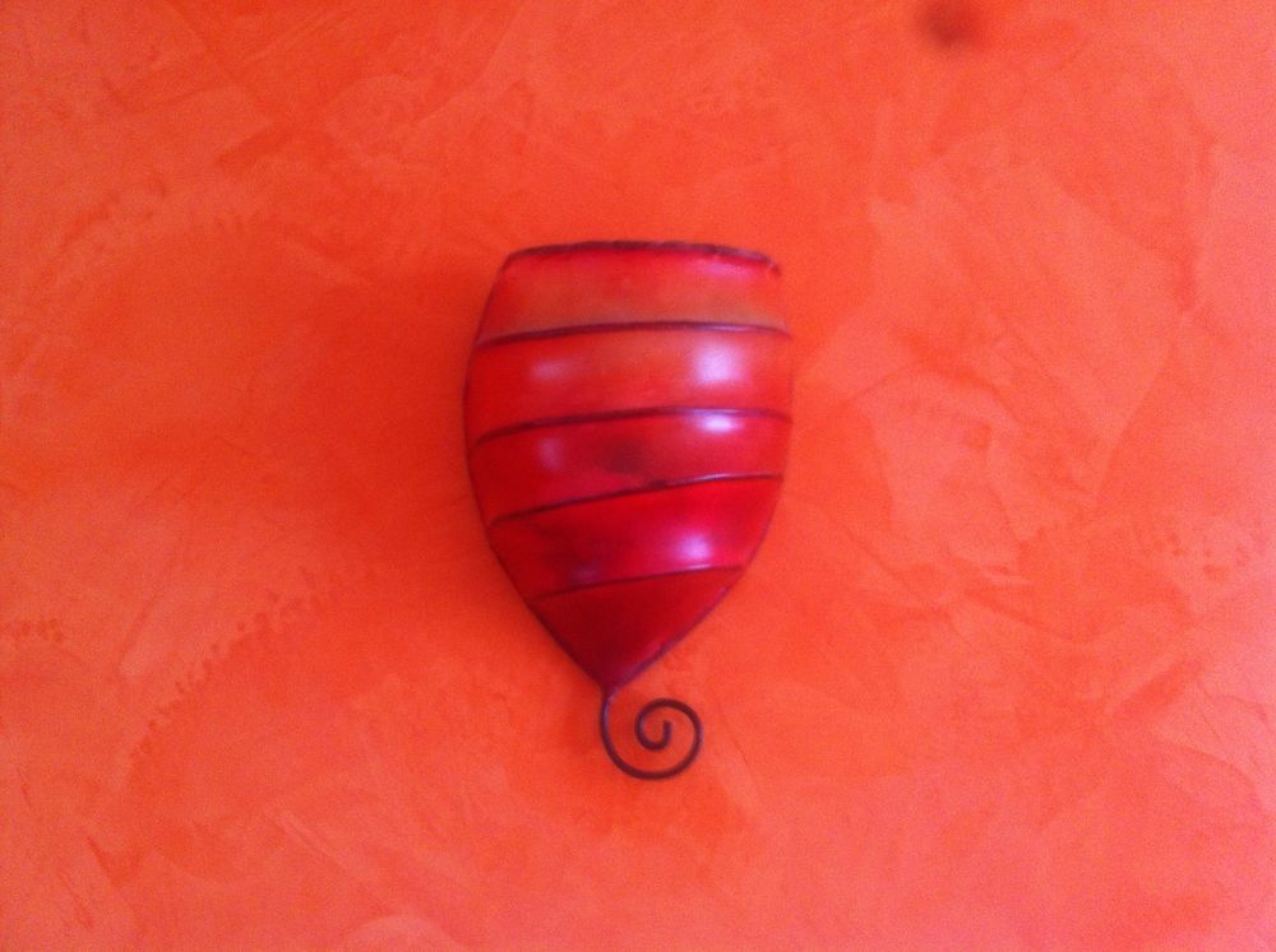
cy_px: 476
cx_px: 638
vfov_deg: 40.6
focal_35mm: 35
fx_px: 1288
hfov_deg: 52.7
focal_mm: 3.85
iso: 160
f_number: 2.8
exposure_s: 1/15
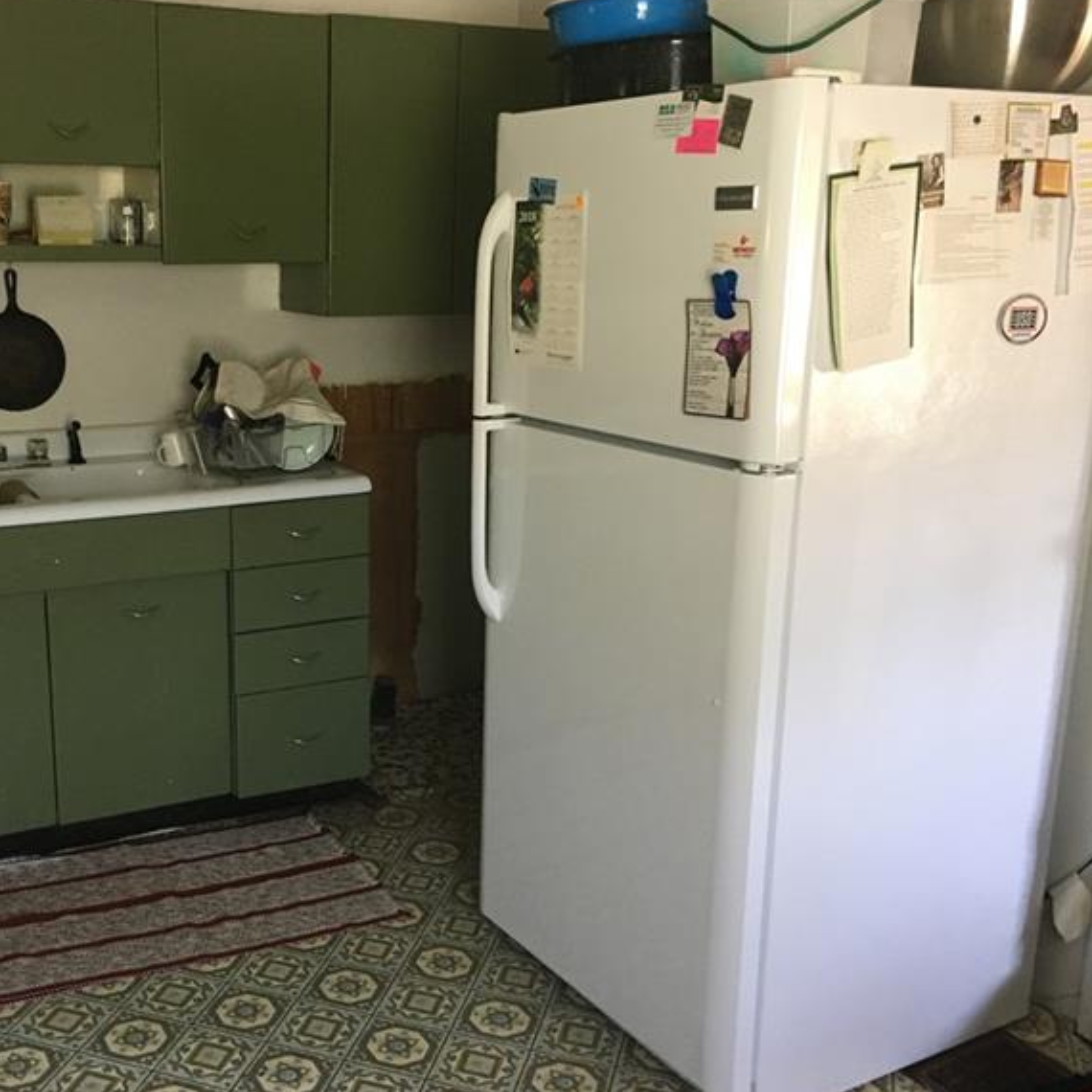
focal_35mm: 36
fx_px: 1285
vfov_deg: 46.0
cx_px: 331
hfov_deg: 45.1
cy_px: 548
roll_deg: +0.0
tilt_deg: -14.9
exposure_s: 1/30
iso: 125
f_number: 2.2
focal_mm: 4.15
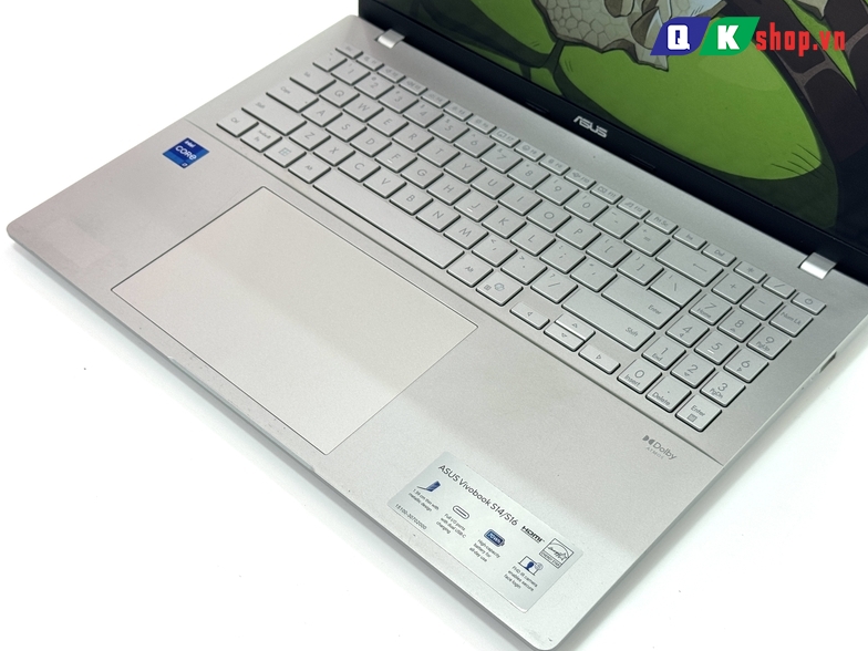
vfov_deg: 29.7
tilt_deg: -46.9
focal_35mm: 49
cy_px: 330
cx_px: 438
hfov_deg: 38.9
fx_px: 1229
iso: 50
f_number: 1.78
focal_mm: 6.76
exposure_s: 1/100
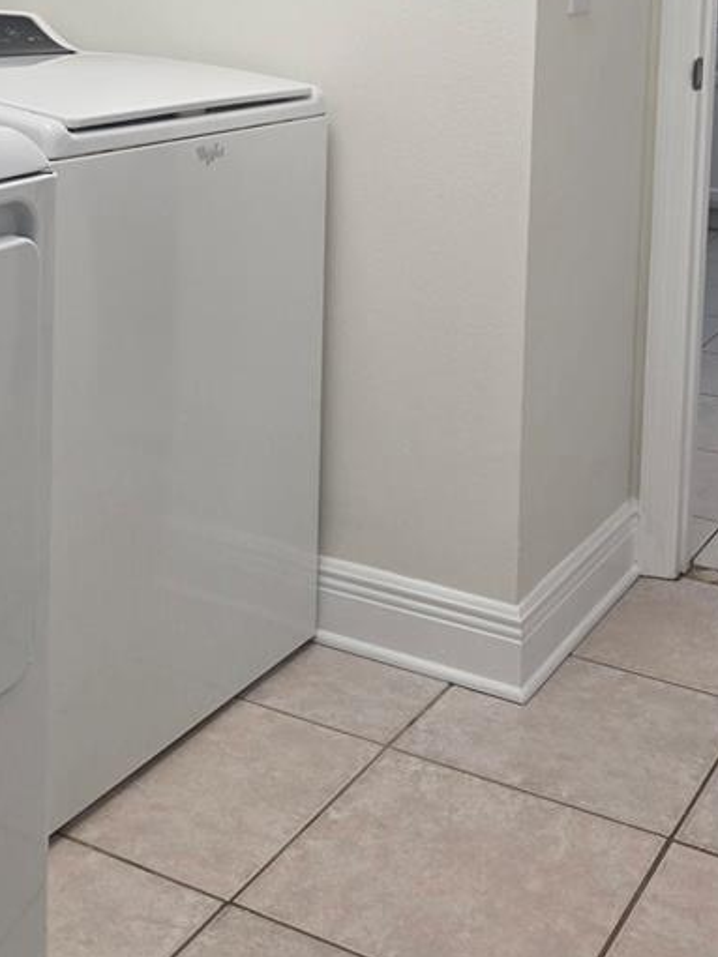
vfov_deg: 33.2
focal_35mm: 54
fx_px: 1494
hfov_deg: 27.0
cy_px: 51
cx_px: 296
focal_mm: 5.4
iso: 40
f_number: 1.8
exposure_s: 1/120
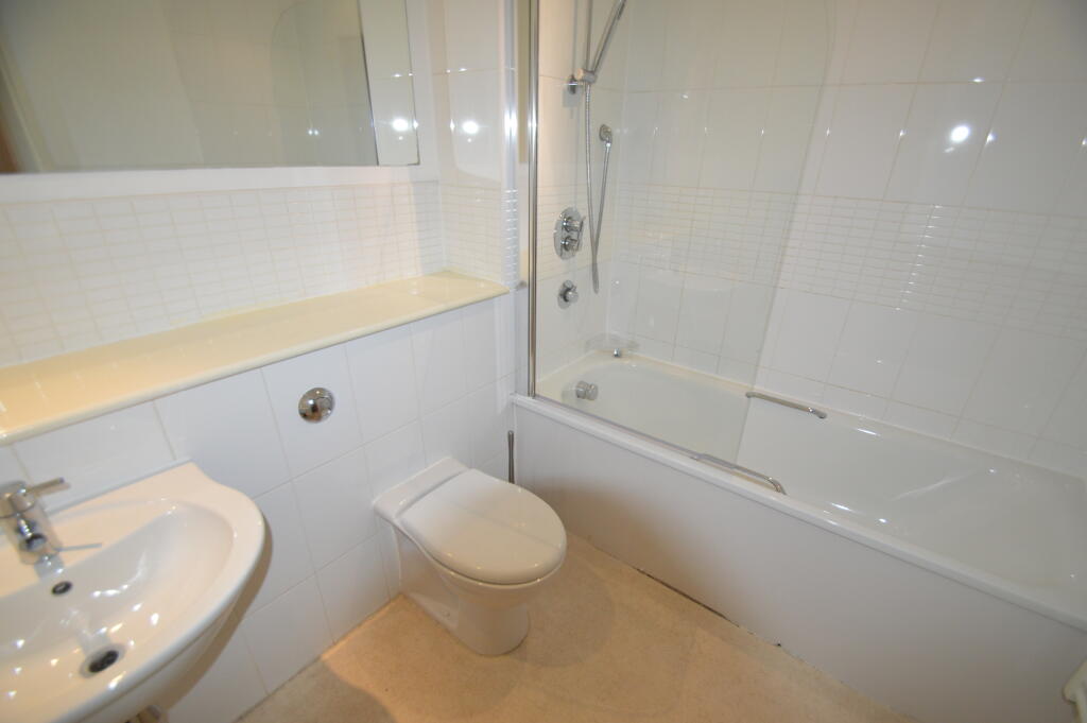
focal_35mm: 15
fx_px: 453
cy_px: 362
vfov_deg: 77.2
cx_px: 544
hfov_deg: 100.4
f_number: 3.5
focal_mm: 10
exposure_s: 1/60
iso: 800
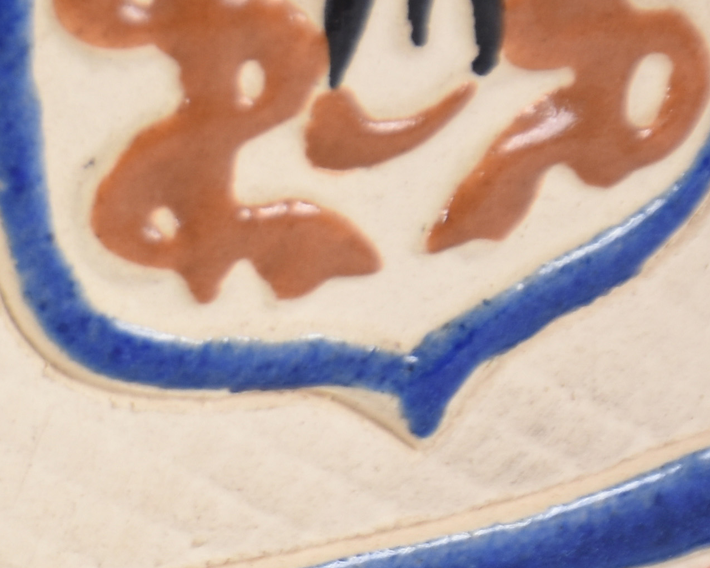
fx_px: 12501
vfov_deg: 2.6
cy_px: 884
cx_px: -879
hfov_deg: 3.2
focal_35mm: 595
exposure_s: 1/50
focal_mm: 90
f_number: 7.1
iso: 160
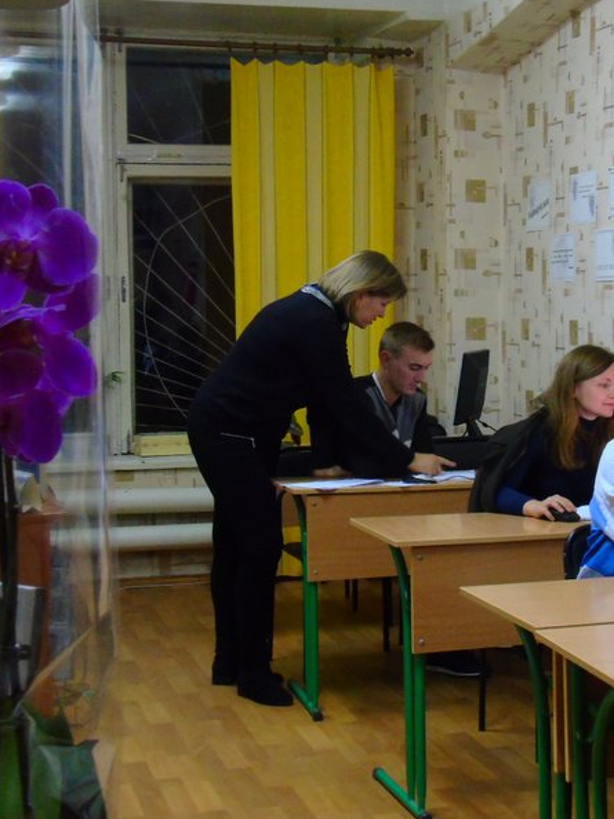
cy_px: 405
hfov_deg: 24.9
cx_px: 476
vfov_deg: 33.2
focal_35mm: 58
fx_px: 1373
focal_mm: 7.1
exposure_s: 1/10
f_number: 3.9
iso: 400
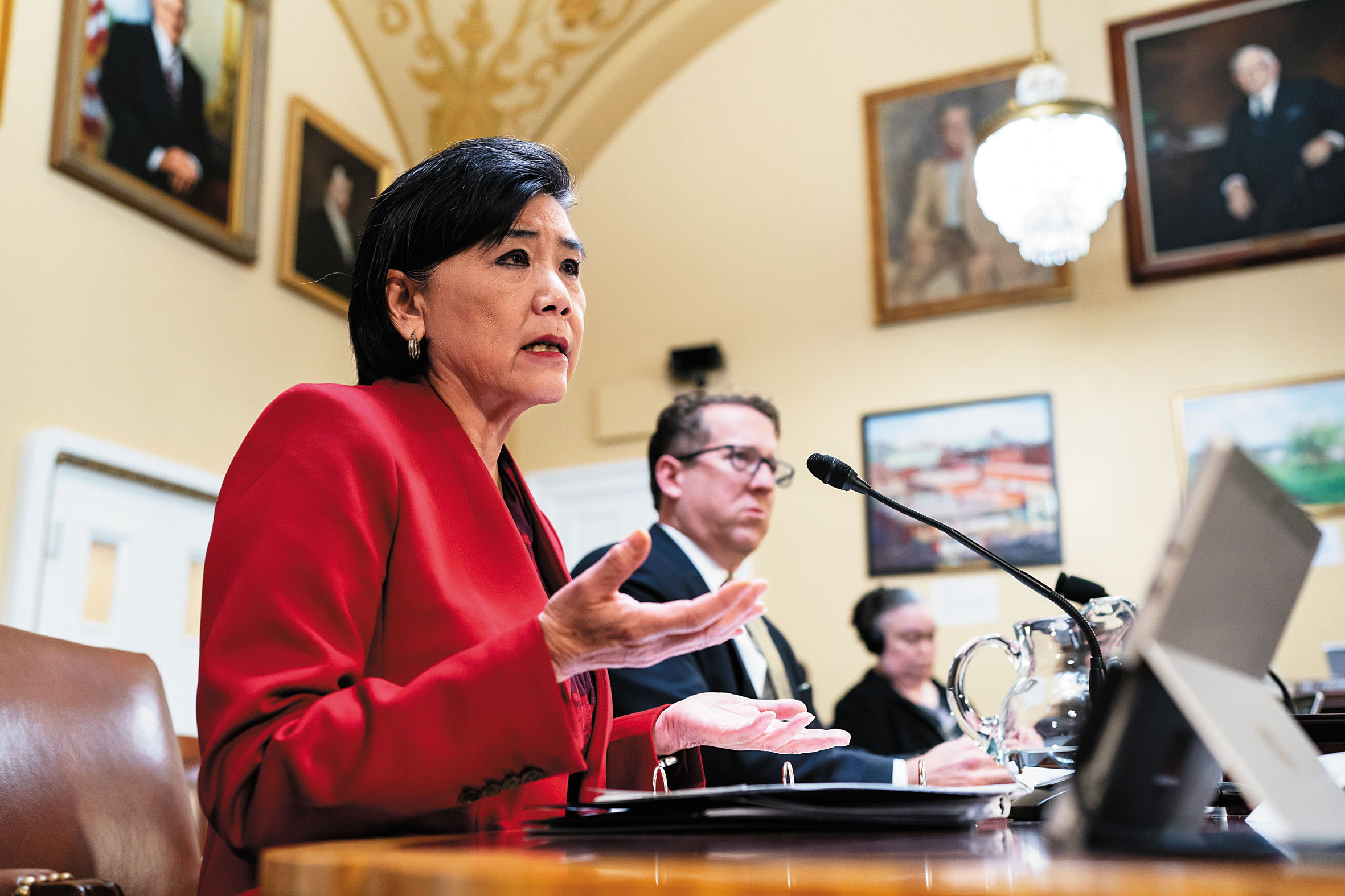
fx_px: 1308
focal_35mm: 35
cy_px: 448
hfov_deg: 54.4
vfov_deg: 37.9
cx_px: 672
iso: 2000
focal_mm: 35
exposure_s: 1/400
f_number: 2.5
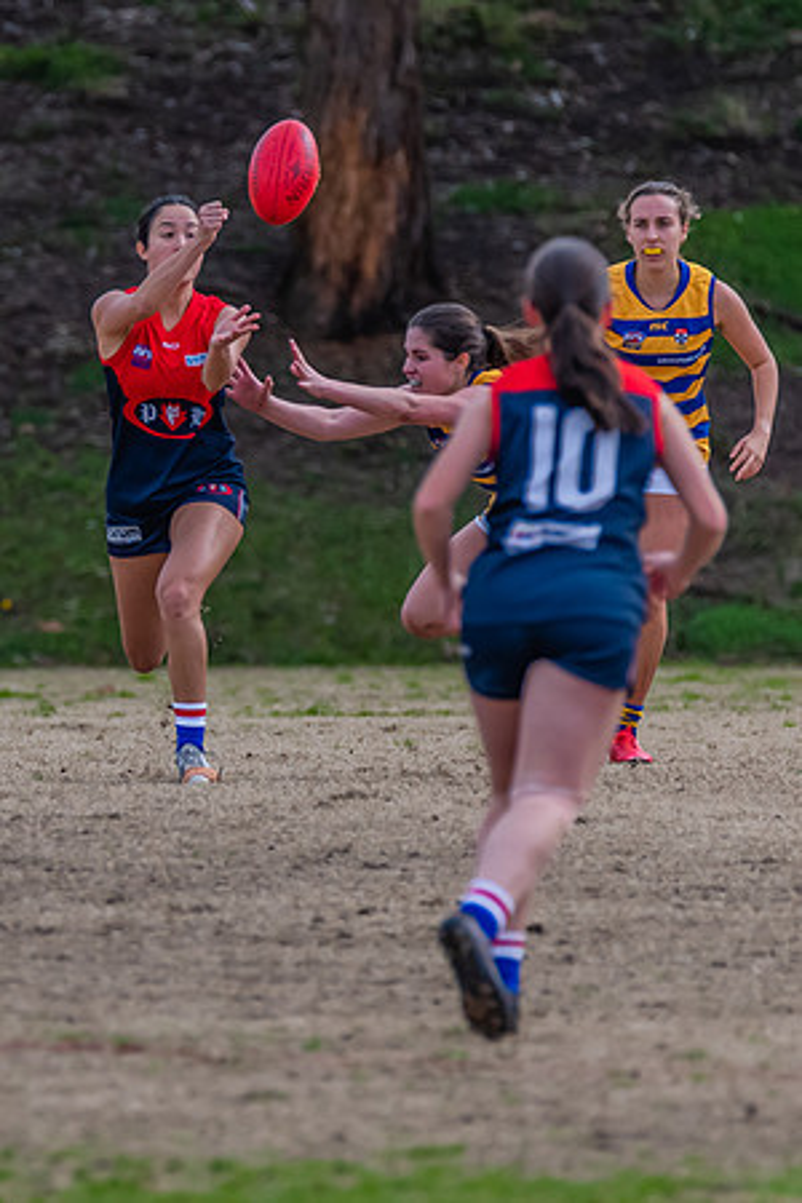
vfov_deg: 1.9
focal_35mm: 1100
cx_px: -56
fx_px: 36759
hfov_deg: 1.2
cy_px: 671
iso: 800
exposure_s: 1/2000
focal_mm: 460
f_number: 6.3
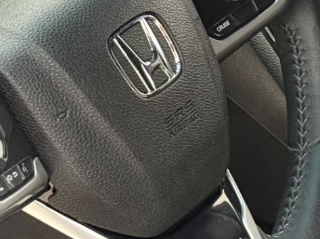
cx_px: 457
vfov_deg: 7.6
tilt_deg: -25.6
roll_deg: +1.5
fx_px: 1801
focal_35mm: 195
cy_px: 77
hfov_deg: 9.9
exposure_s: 1/30
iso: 400
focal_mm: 6.76
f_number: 1.78
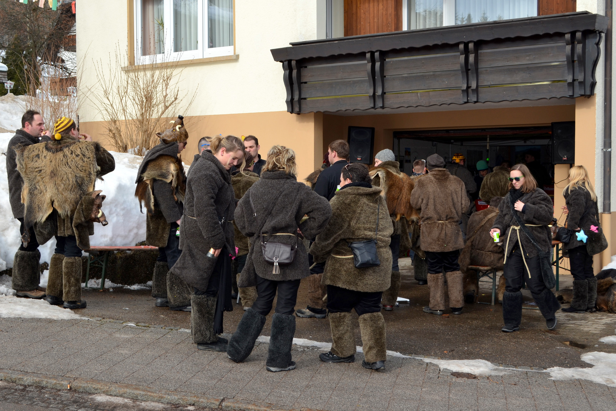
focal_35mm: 48
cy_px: 206
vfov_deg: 28.1
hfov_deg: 41.1
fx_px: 822
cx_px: 308
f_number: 8
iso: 100
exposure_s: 1/200
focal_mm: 32
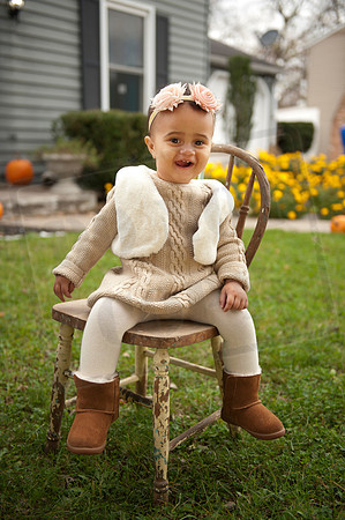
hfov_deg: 30.4
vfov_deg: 44.5
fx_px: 634
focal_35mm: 44
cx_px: 172
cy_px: 260
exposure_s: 1/320
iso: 100
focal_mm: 44
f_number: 2.8
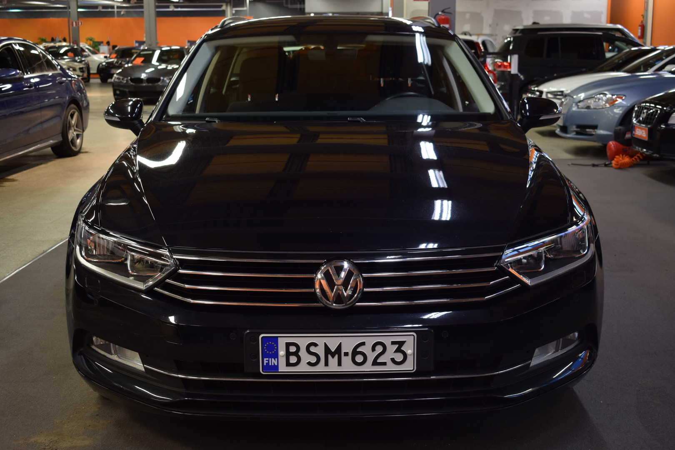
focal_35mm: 46
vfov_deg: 28.9
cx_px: 338
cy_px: 225
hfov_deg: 42.3
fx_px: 872
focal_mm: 31
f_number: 4.5
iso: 100
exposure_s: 1/8
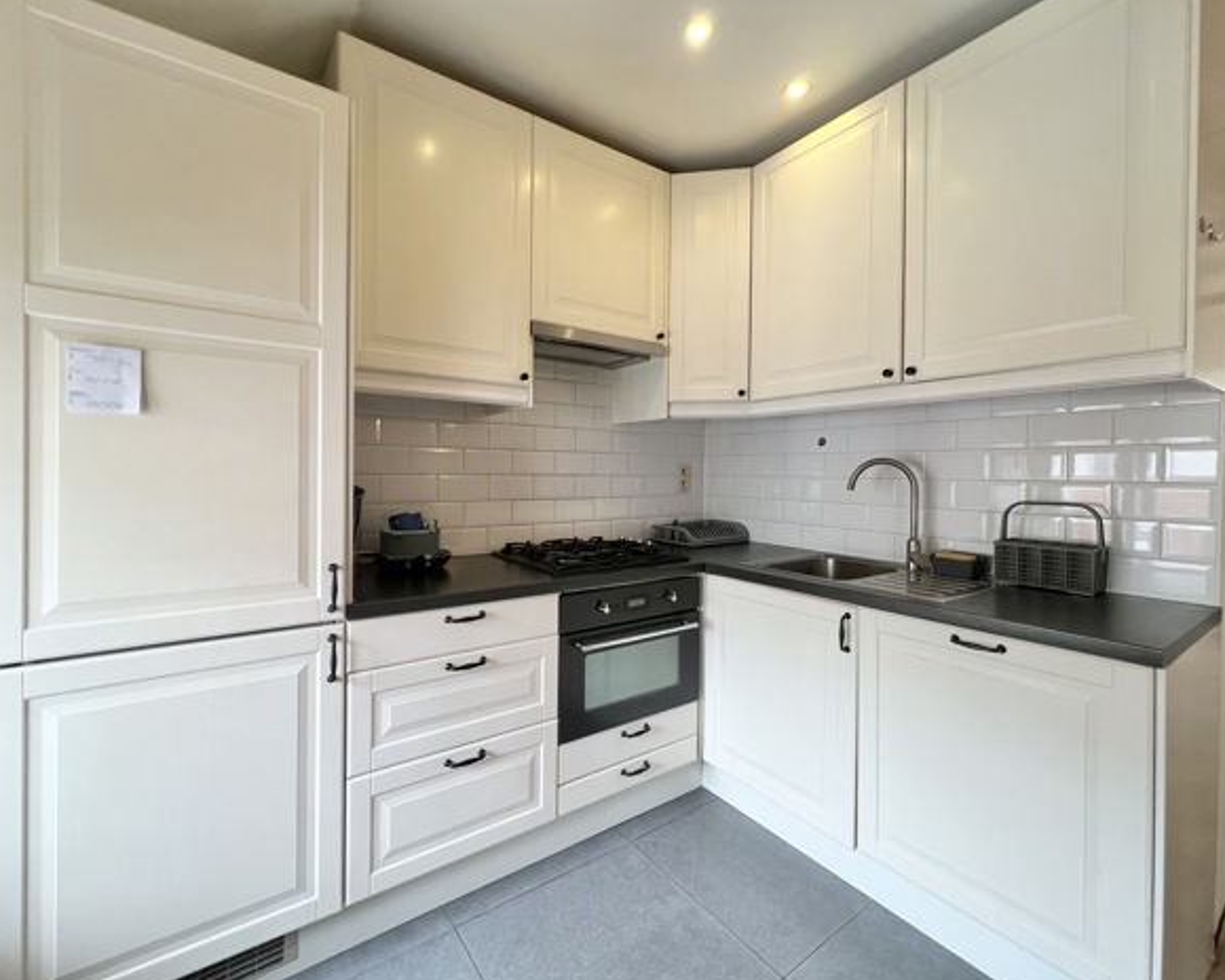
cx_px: 604
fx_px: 508
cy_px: 486
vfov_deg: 88.0
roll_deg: -0.8
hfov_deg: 100.7
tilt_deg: -2.3
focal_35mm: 14
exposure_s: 1/100
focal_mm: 1.57
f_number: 1.8
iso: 125
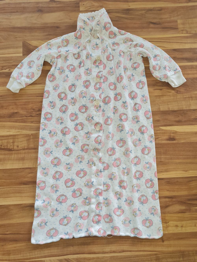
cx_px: 98
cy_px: 131
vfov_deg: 67.3
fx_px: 197
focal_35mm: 26
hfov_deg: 53.1
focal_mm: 5.4
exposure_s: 1/100
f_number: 1.8
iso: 160
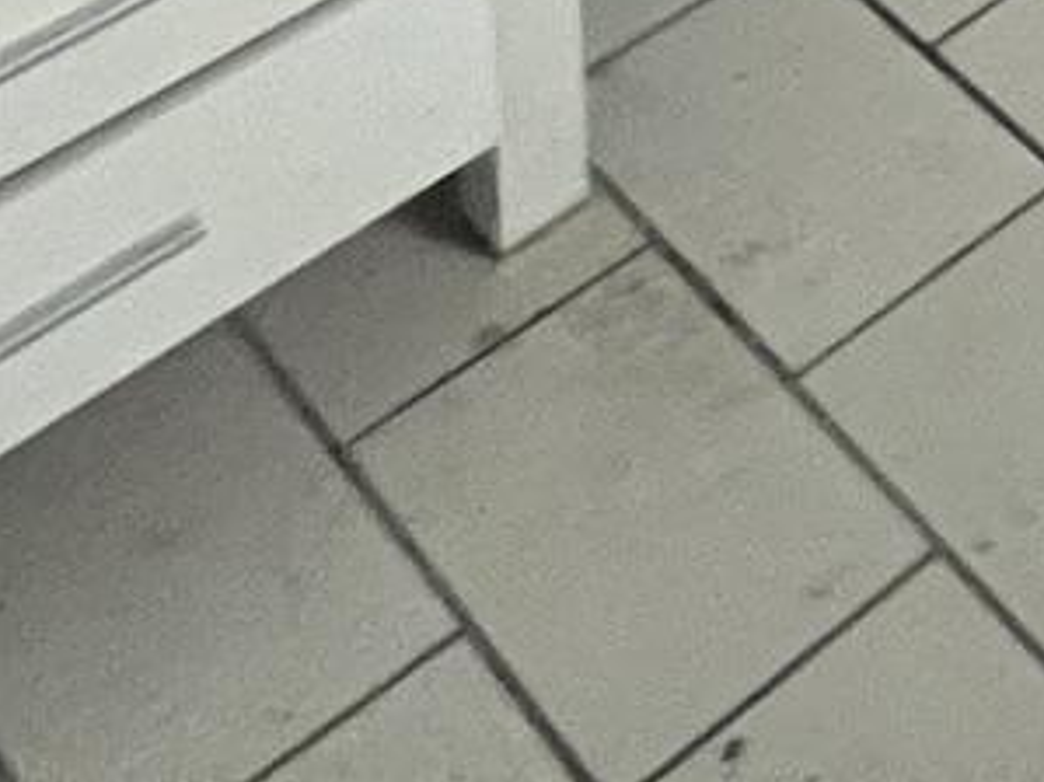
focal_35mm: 89
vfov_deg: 9.7
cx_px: 2507
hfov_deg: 14.5
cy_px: -1892
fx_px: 2683
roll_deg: -1.6
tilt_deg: -9.1
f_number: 1.8
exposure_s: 1/60
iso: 640
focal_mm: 1.57
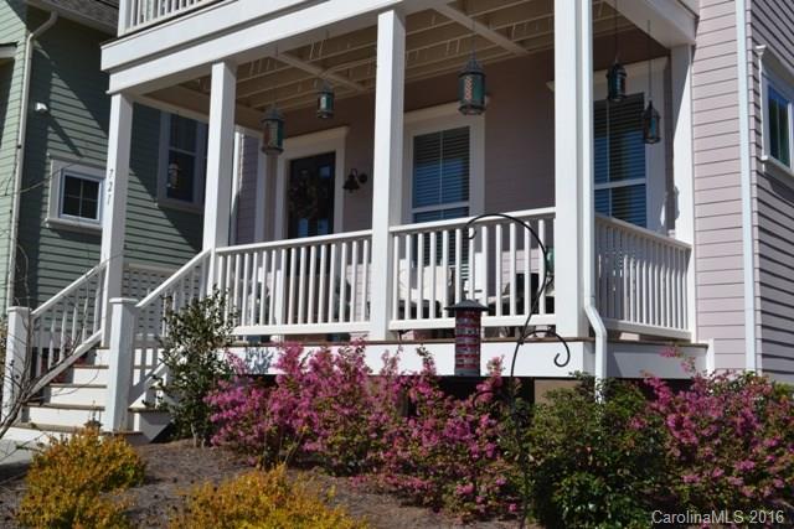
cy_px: 264
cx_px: 397
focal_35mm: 39
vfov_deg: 34.2
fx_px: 860
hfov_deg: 49.5
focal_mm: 26
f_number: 9
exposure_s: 1/320
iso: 100
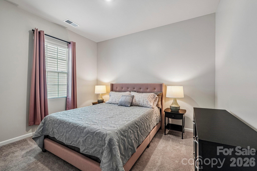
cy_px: 86
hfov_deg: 100.4
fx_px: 107
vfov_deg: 77.3
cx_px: 128
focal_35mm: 15
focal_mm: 10
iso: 400
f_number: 8
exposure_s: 1/8
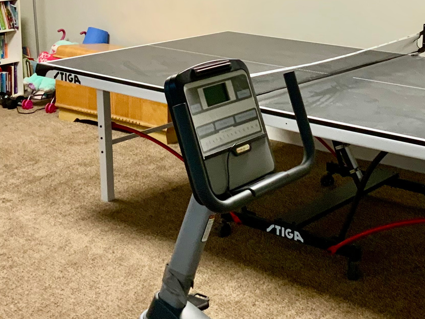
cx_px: 258
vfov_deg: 20.6
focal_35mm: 70
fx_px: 859
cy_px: 27
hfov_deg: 27.7
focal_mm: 3
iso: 125
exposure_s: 1/60
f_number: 1.8
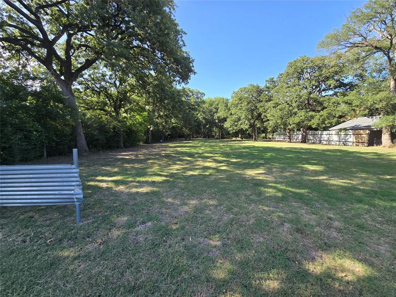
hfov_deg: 106.2
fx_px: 149
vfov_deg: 89.9
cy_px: 148
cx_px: 198
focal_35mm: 13
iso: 50
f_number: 2.2
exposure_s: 1/638
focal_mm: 2.2
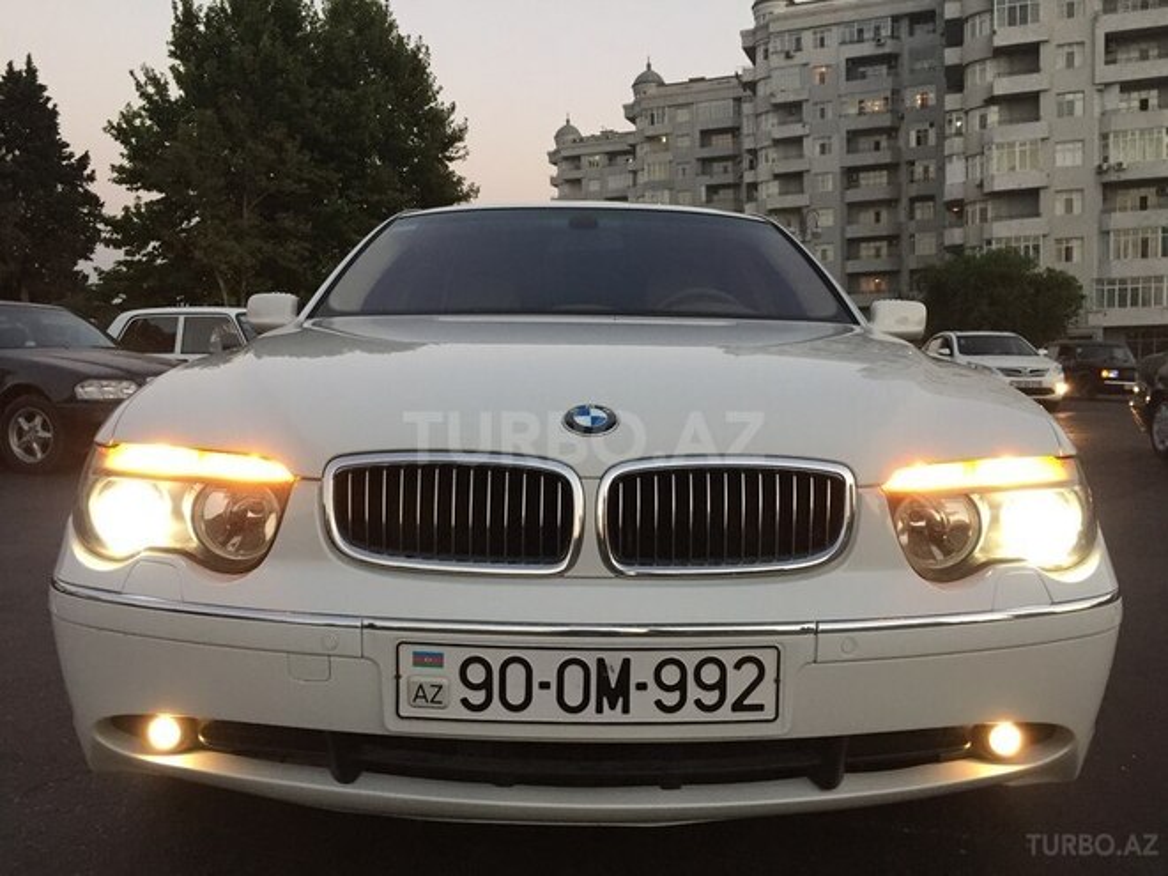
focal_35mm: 29
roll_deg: +1.3
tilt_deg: -3.2
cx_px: 584
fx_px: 979
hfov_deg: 61.7
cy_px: 438
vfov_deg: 48.2
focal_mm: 4.15
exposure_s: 1/33
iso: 80
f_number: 2.2
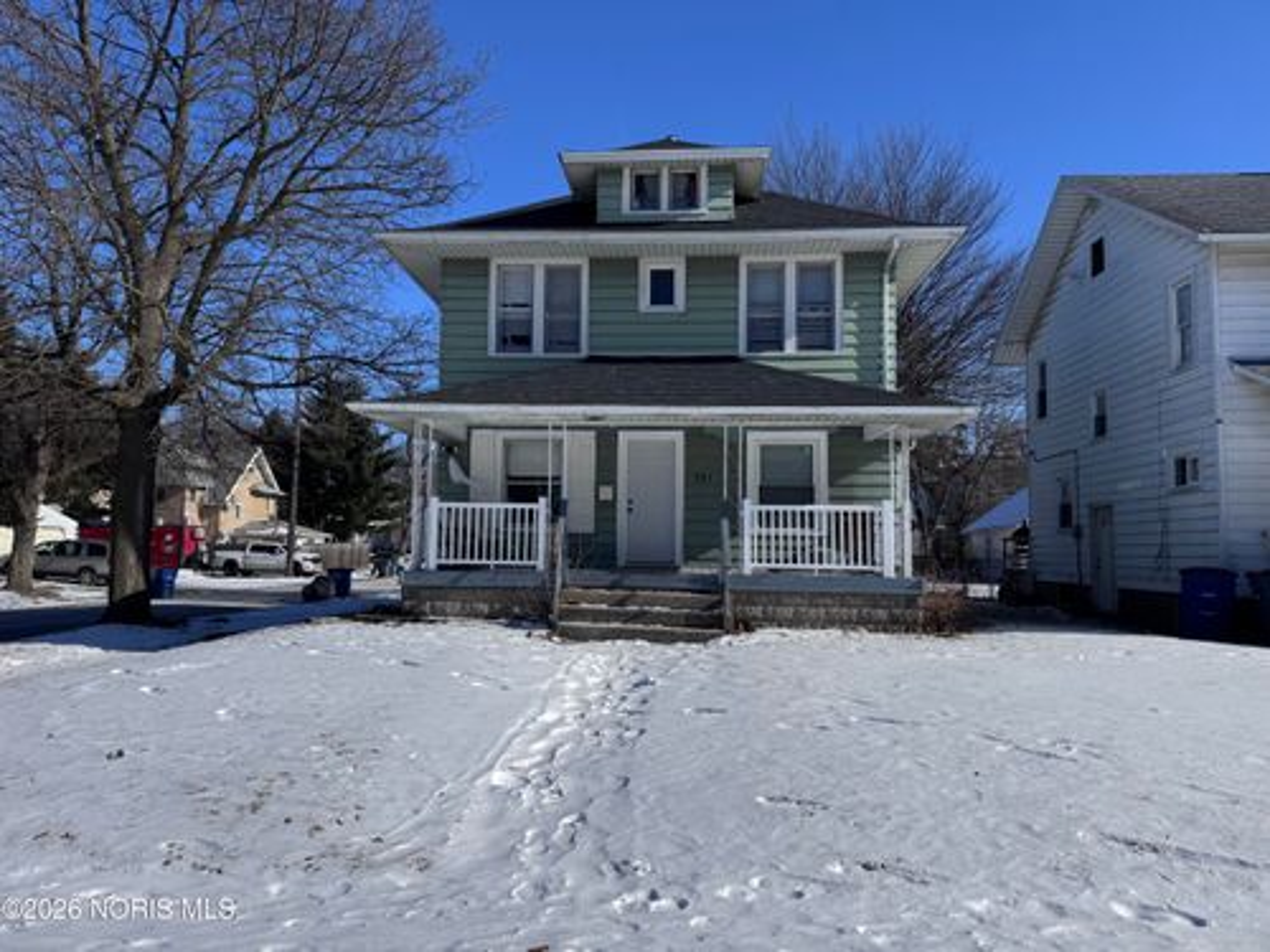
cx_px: 635
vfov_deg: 56.8
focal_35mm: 24
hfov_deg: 71.6
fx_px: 881
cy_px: 476
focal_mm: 6.76
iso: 80
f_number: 1.78
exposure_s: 1/10417
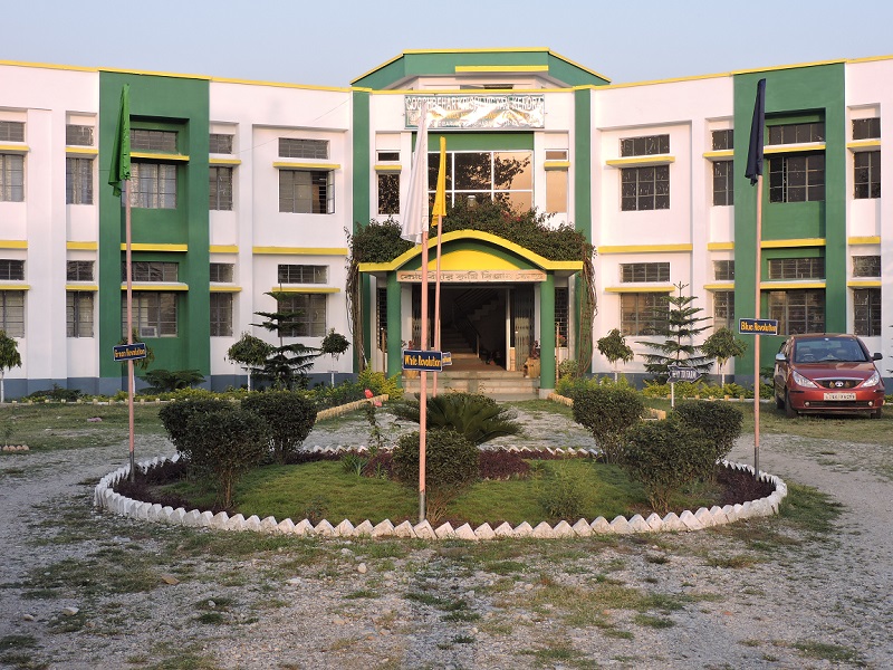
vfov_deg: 29.1
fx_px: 1290
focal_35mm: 50
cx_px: 446
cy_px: 335
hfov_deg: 38.2
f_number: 3.6
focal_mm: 8.9
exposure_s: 1/200
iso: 100
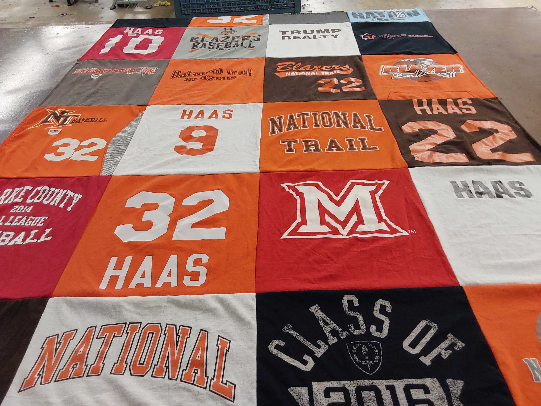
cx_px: 270
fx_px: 438
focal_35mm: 28
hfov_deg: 63.4
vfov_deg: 49.7
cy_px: 203
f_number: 1.9
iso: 100
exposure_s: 1/60
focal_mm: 2.91
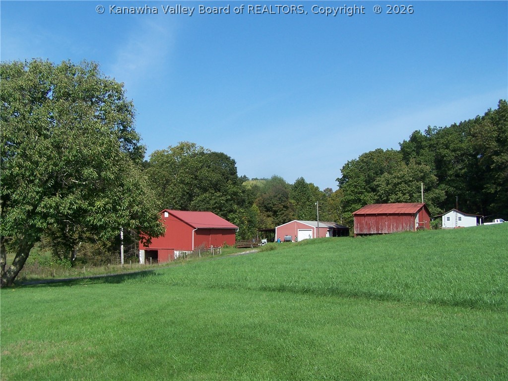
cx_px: 254
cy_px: 190
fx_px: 558
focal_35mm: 38
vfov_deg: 37.7
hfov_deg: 49.0
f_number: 4
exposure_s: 1/750
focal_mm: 6.3
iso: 80
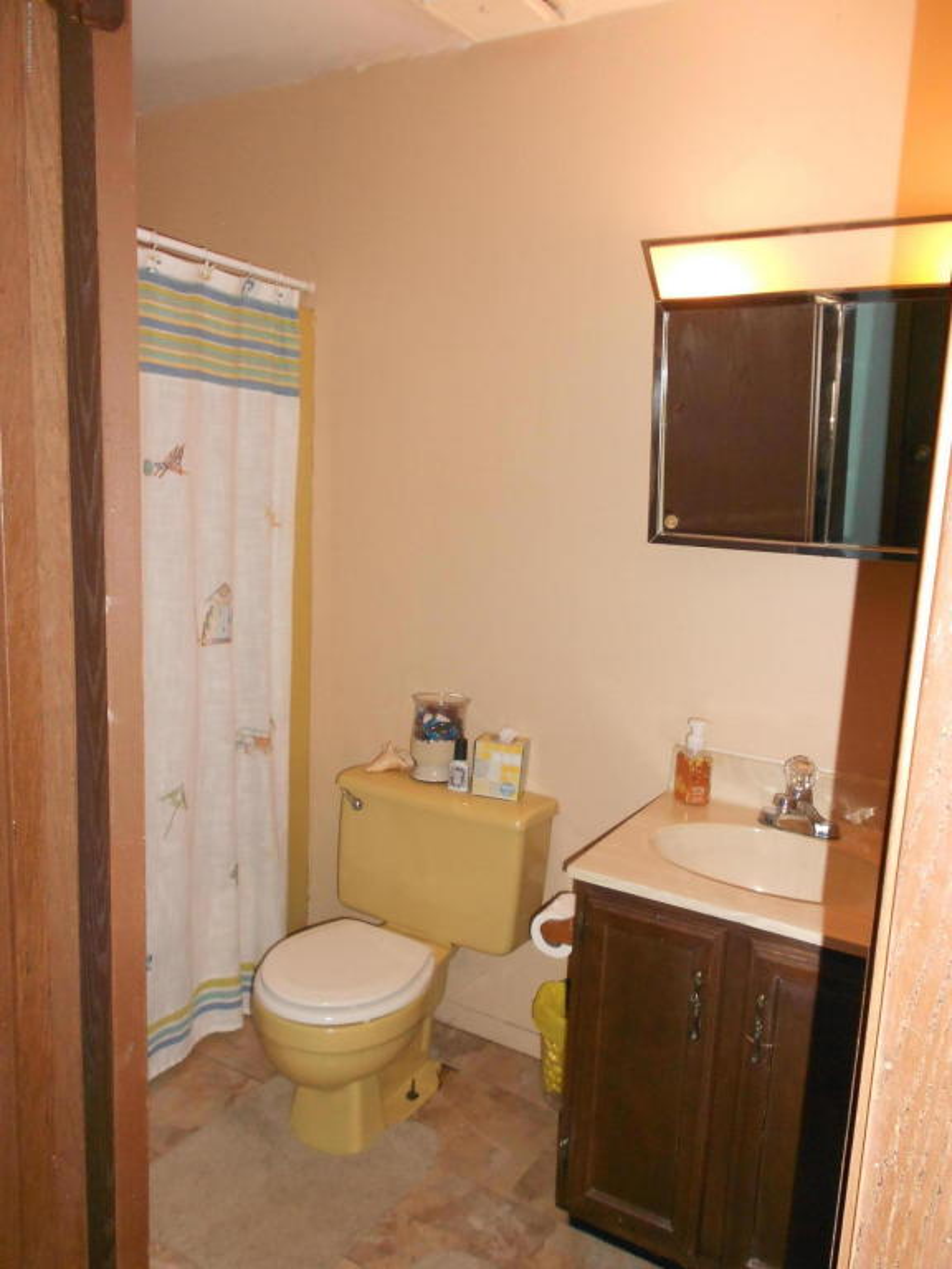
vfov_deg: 67.3
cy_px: 634
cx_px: 476
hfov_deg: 53.1
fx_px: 953
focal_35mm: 26
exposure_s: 1/25
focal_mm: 4.6
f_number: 3.2
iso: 250
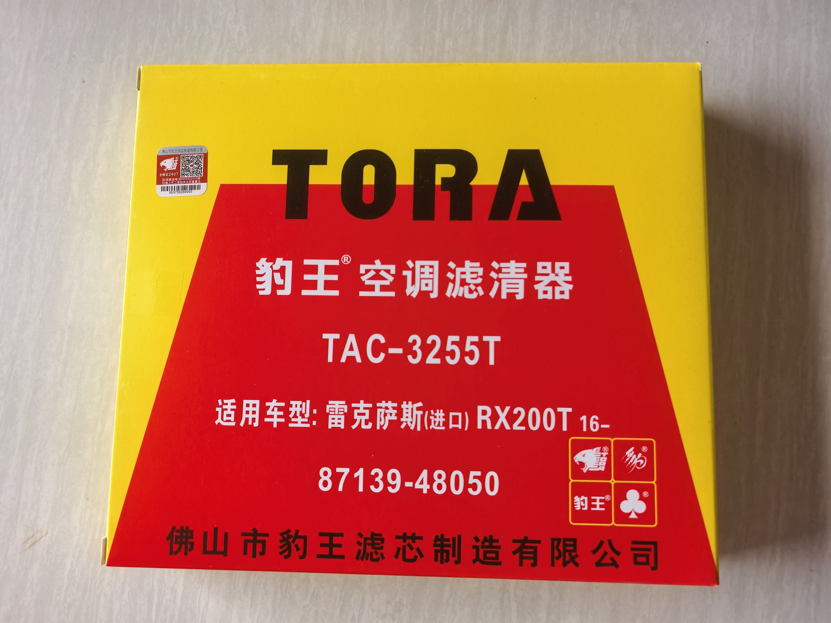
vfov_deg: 51.4
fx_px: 648
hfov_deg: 65.3
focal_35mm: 27
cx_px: 416
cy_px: 312
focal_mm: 5.75
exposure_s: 1/125
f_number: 2
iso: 50
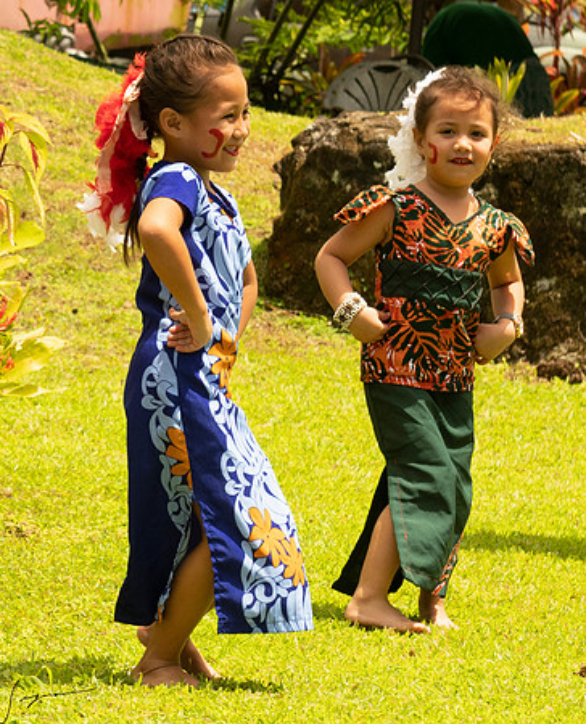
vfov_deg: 7.6
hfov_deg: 6.1
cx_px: -260
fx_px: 5417
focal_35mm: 252
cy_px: 192
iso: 360
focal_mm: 70
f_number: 8
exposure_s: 1/320
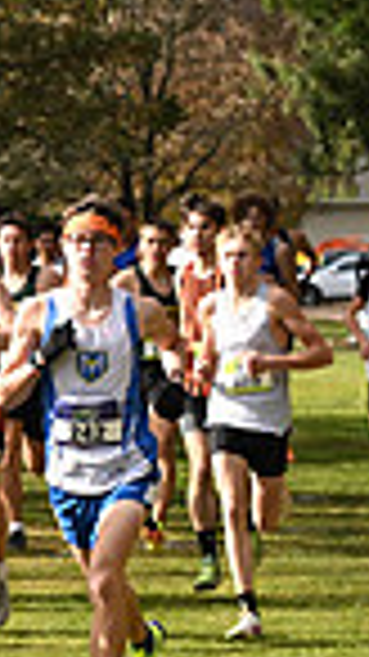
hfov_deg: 3.7
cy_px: 610
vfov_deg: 6.7
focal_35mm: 320
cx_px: -846
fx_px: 5573
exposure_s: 1/400
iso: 125
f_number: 5.6
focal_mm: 77
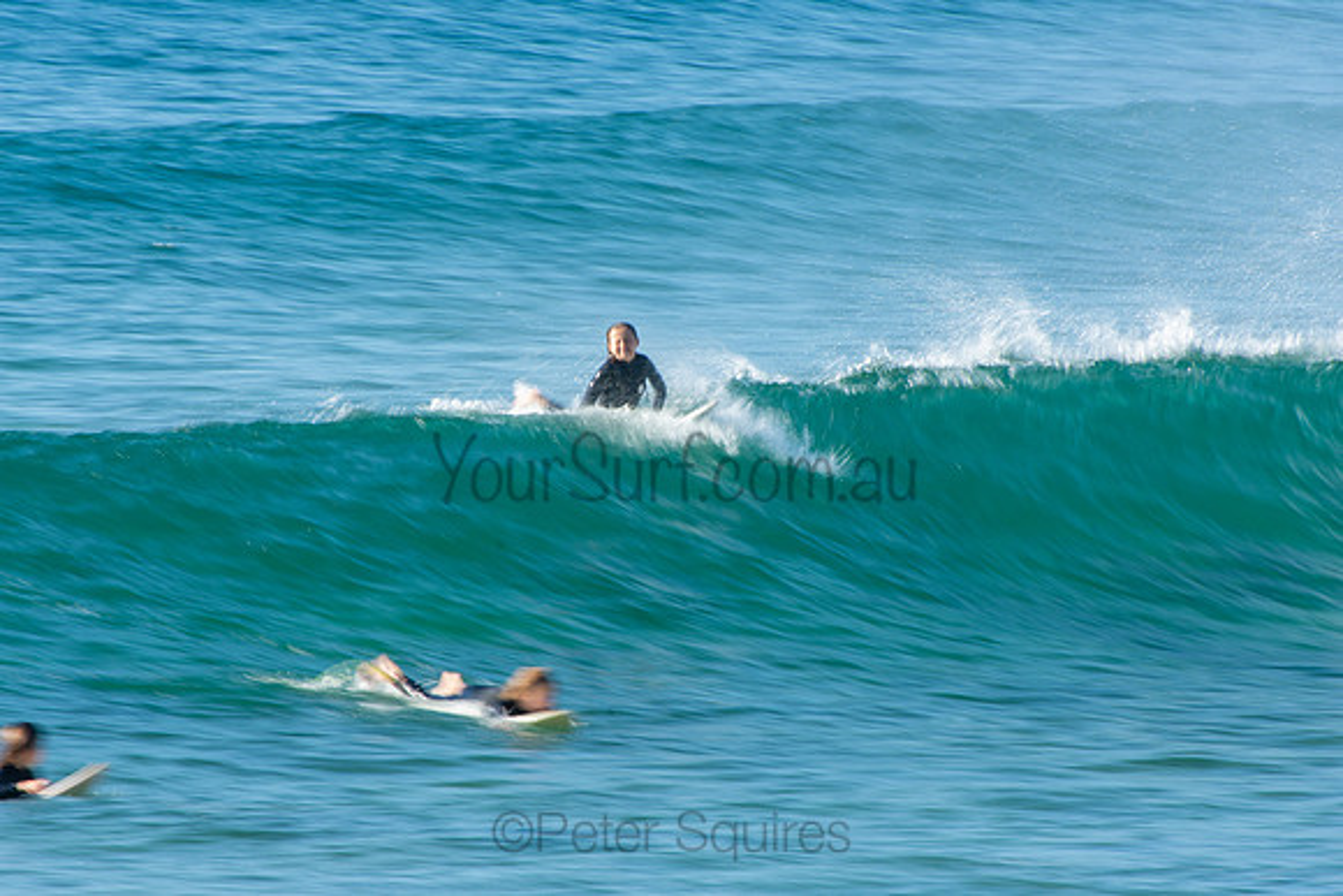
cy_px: 448
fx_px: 22388
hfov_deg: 3.4
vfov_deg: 2.3
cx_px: 672
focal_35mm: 600
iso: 100
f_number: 20
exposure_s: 1/20
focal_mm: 400
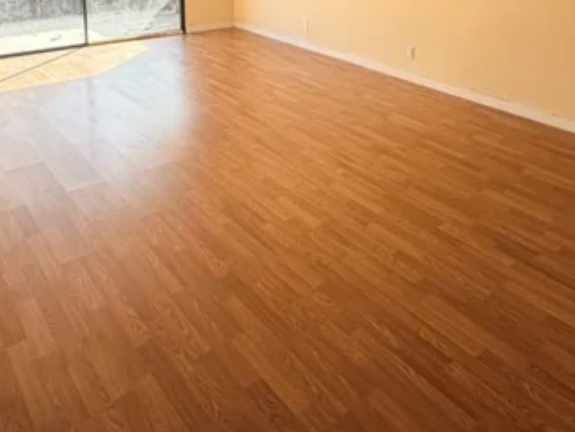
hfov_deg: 54.3
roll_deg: -0.5
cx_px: 378
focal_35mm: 33
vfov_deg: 37.9
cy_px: -7
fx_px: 548
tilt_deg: -7.3
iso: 64
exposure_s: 1/183
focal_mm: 2.22
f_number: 2.2
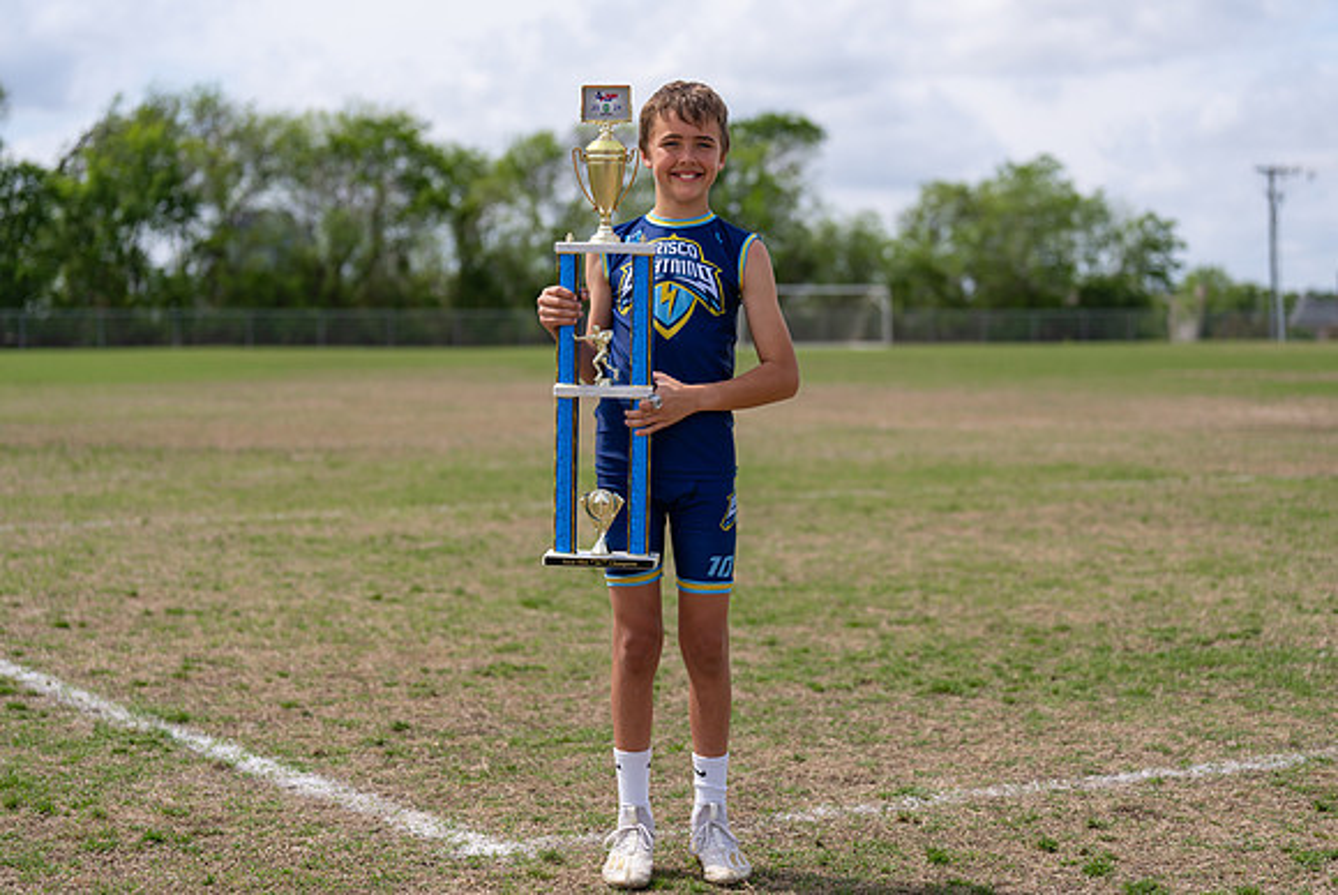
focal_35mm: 70
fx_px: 2619
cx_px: 665
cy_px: 447
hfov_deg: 28.7
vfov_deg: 19.4
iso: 100
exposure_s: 1/2000
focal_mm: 70
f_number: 2.8
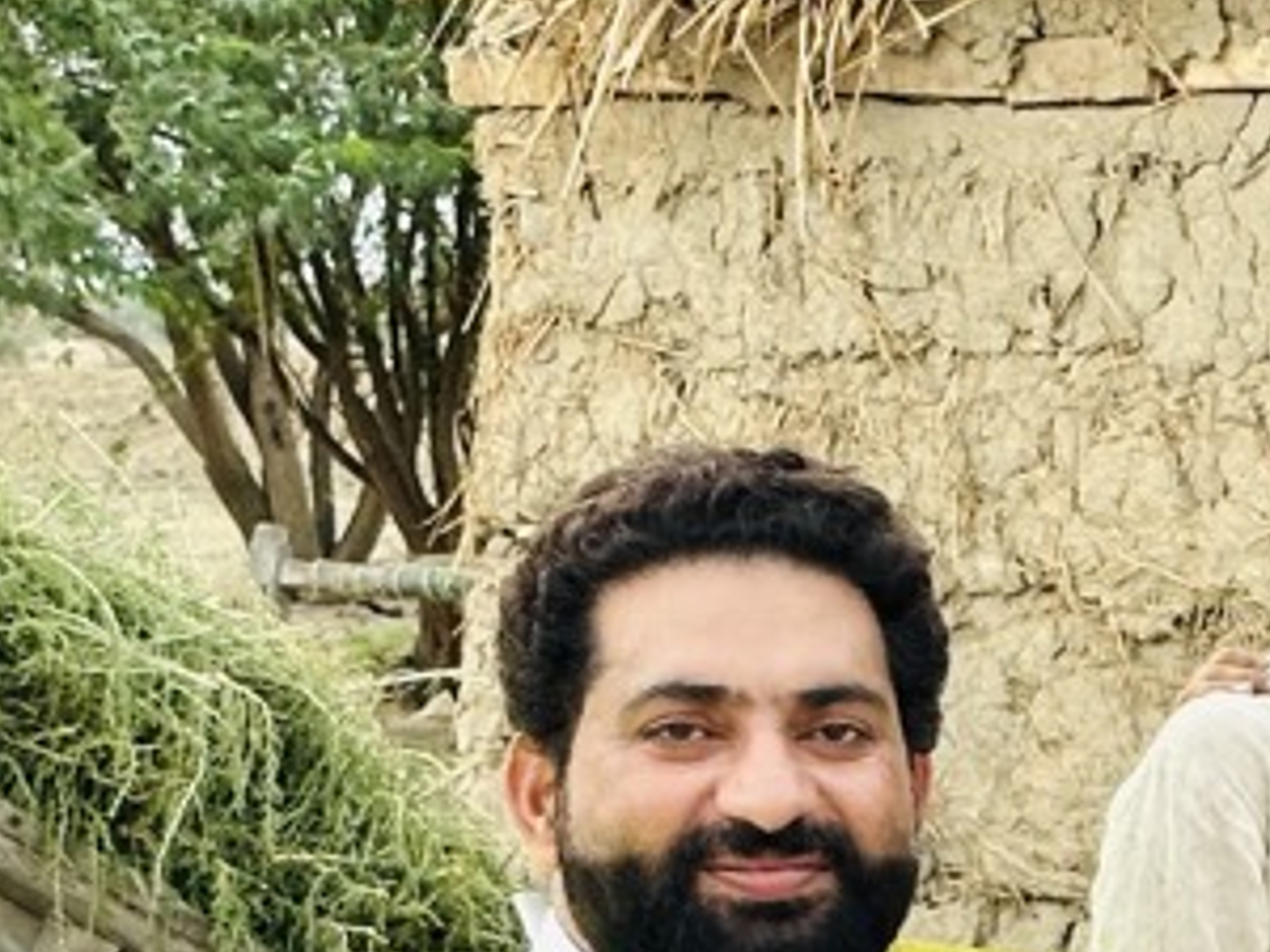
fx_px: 7044
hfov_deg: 10.0
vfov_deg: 7.7
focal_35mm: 192
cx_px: 1960
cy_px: 1197
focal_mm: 6.86
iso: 64
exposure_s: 1/322
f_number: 1.78
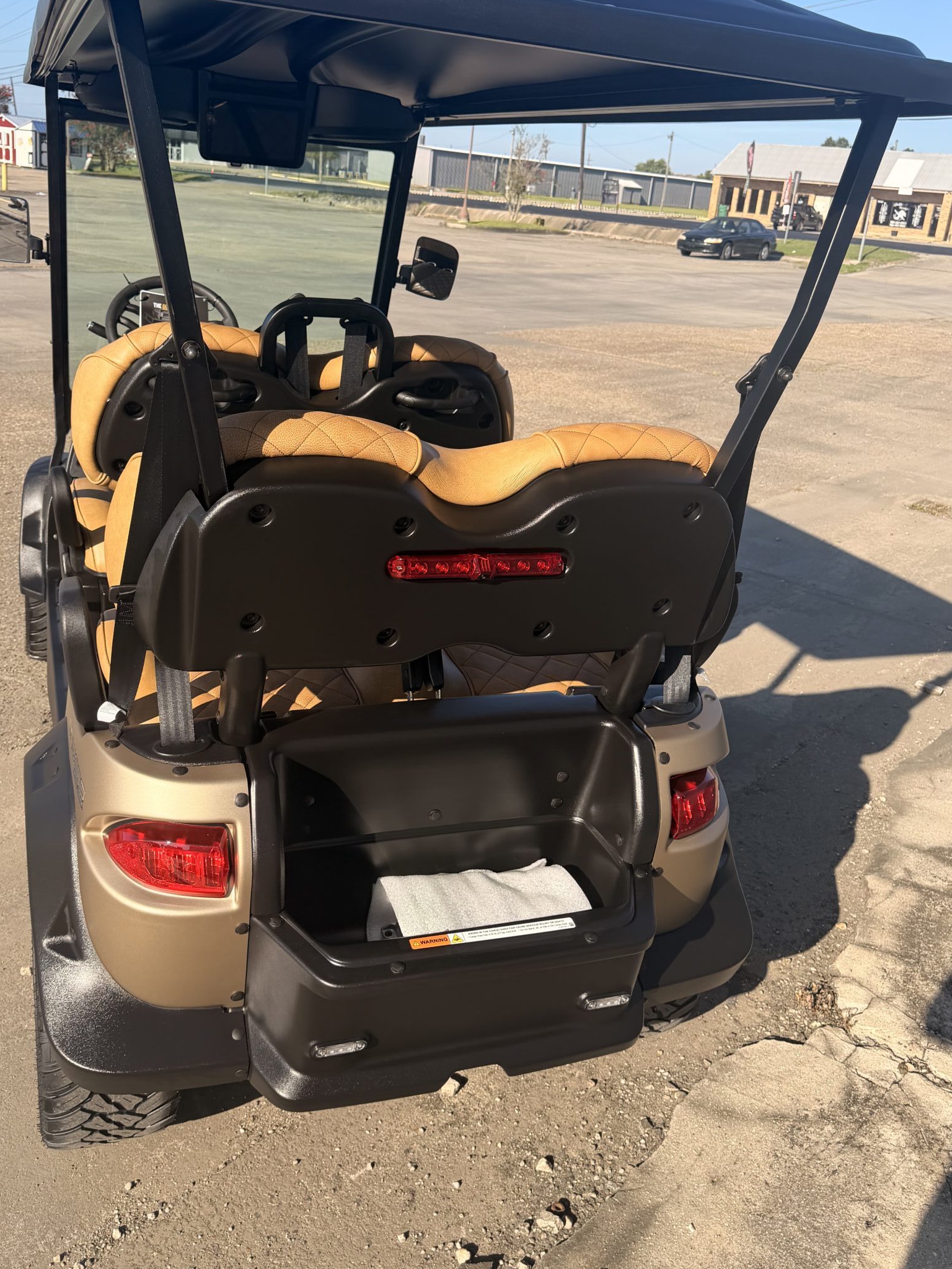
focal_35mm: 30
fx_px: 1100
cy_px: 604
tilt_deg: -20.2
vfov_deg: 59.9
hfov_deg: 46.8
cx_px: 443
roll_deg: -4.9
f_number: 1.78
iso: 80
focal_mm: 6.76
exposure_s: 1/2801
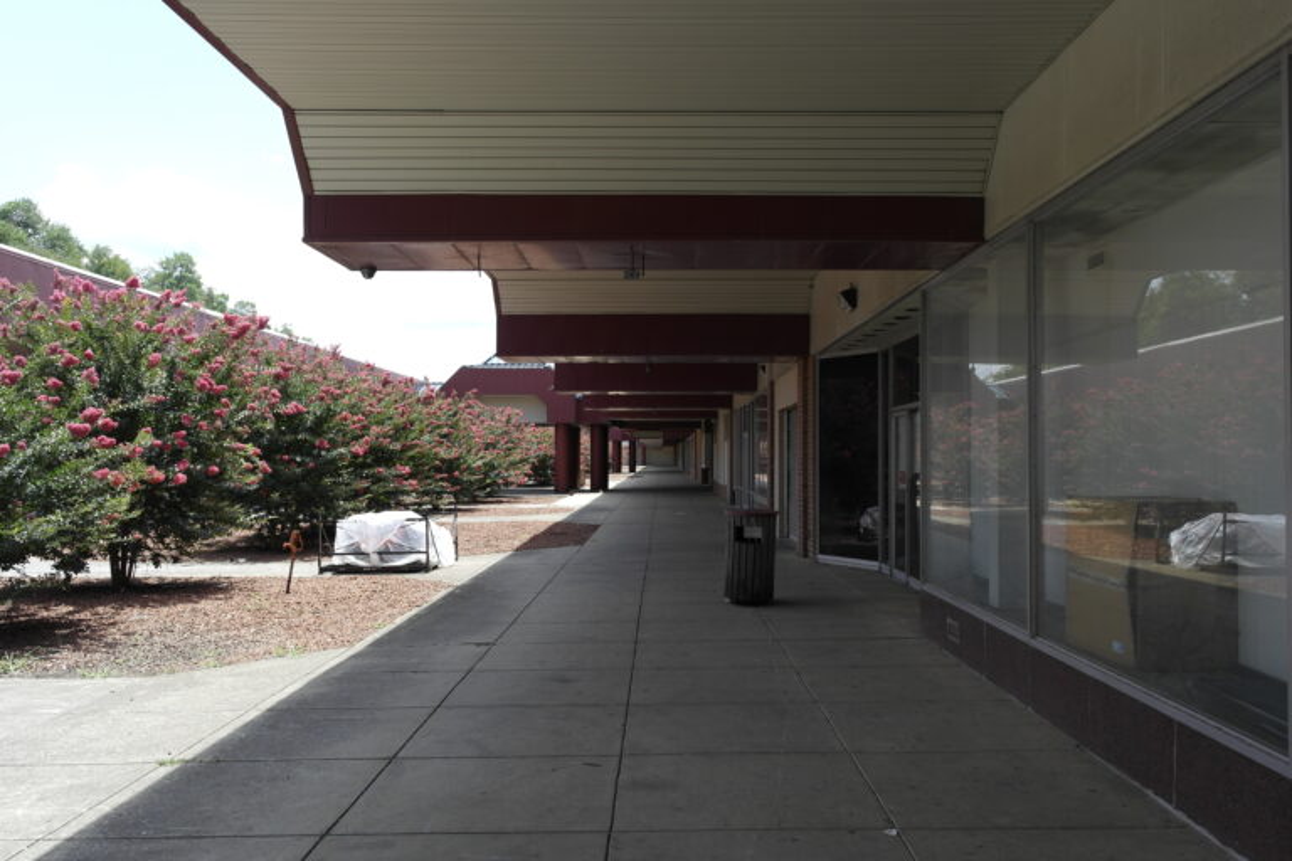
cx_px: 646
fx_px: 1077
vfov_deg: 43.6
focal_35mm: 30
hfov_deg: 61.9
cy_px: 430
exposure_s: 1/200
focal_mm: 20
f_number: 5.6
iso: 100
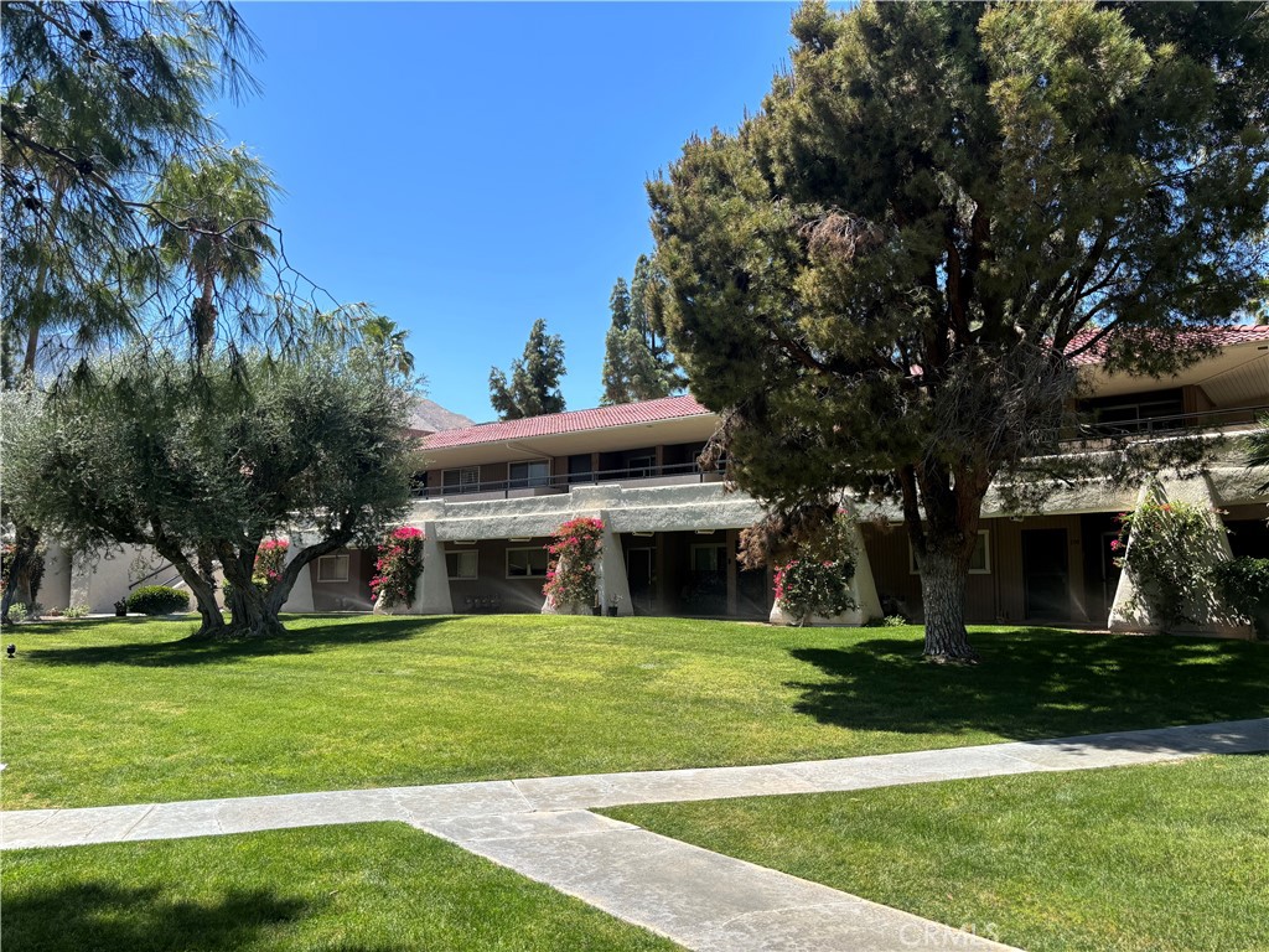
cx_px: 634
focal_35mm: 26
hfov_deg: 67.3
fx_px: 953
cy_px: 476
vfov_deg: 53.1
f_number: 1.6
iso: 50
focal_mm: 5.96
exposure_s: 1/1845
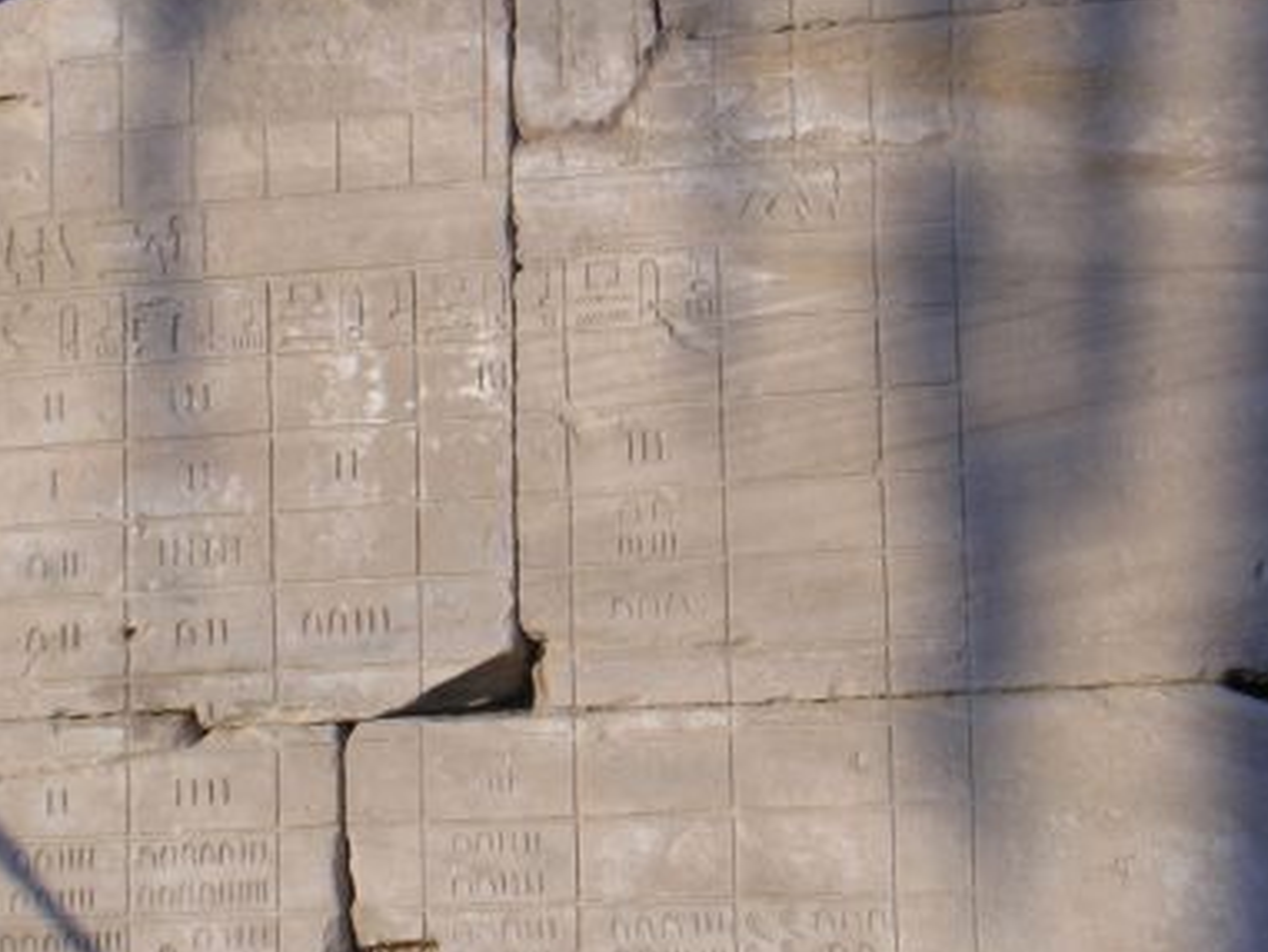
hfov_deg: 12.2
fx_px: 5899
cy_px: 379
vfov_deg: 9.2
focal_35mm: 161
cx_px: 398
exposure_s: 1/176
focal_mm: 17.4
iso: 50
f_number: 4.9
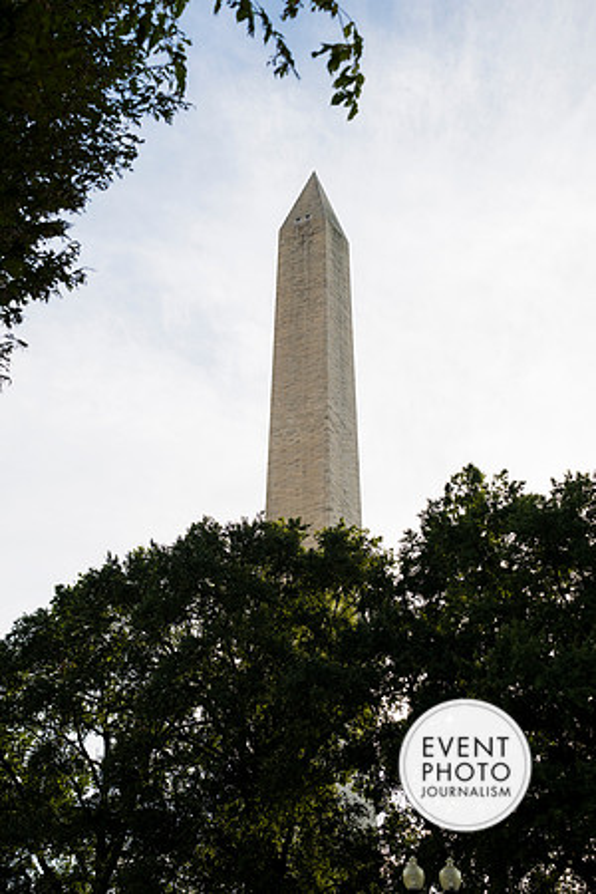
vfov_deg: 41.1
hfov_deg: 28.1
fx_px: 1192
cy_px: 447
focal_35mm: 48
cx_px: 298
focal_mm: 48
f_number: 4
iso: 80
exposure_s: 1/1000
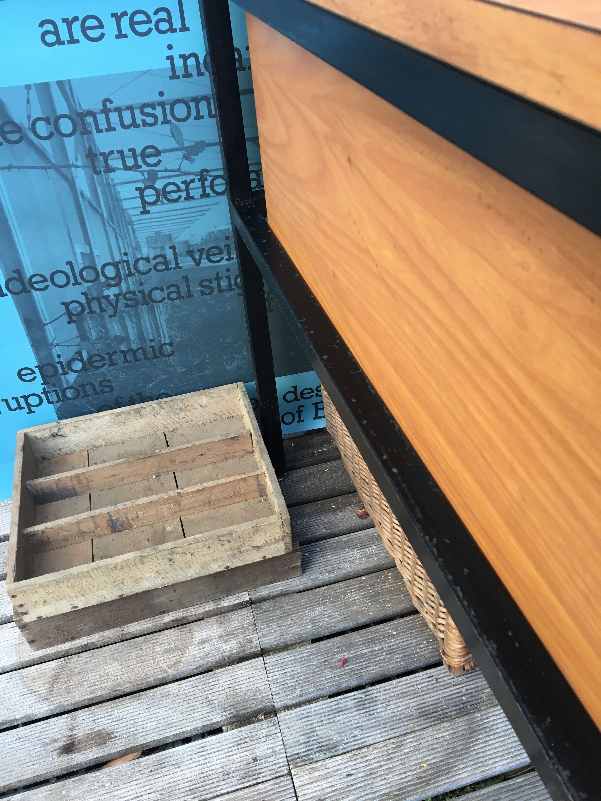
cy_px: 400
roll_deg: +3.9
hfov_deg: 48.2
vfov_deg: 61.7
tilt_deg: -41.0
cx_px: 300
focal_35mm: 29
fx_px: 671
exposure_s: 1/33
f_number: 2.2
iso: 25
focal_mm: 4.15
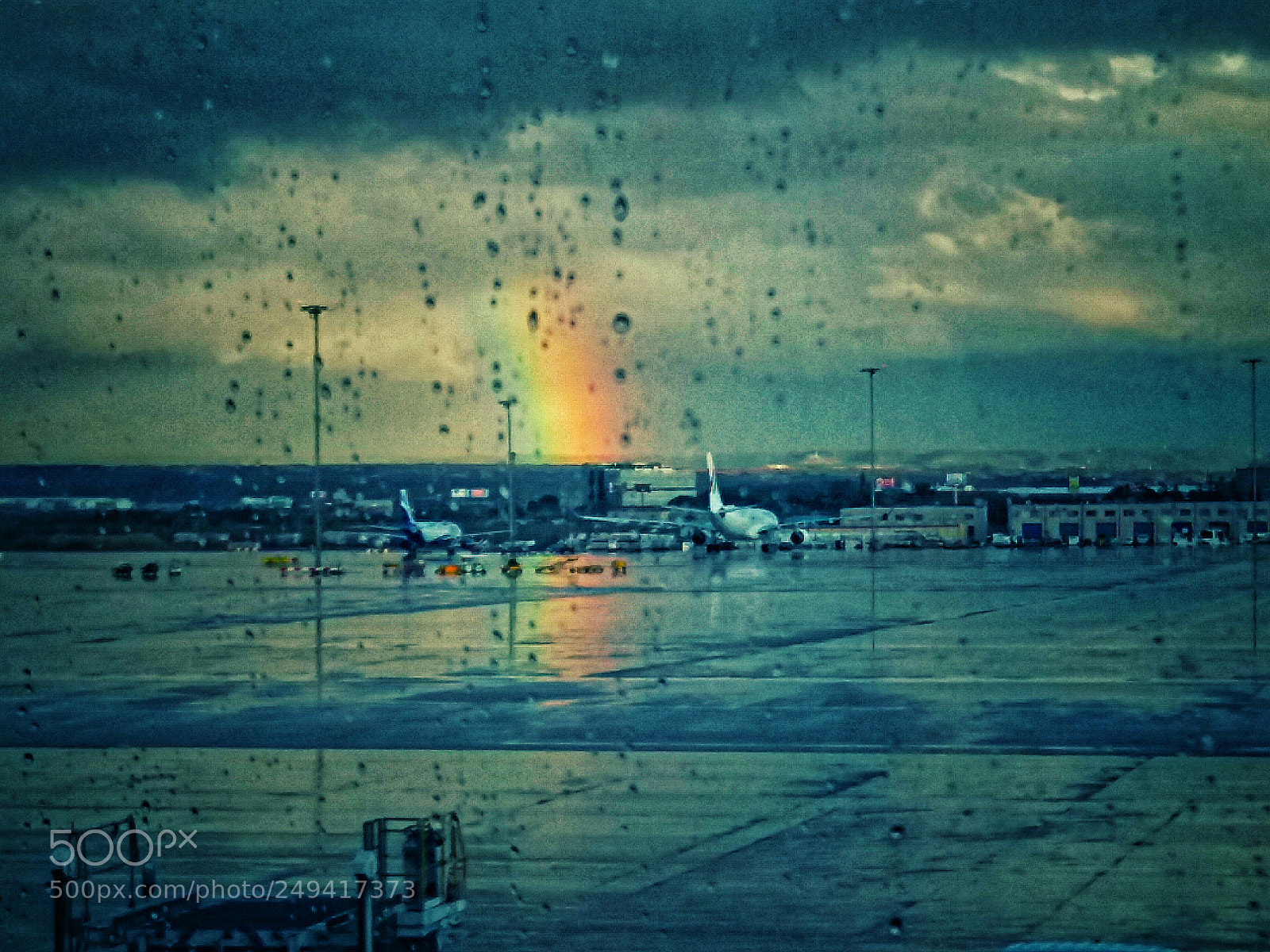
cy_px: 476
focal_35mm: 28
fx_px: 1027
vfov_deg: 49.7
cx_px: 635
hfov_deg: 63.4
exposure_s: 1/178
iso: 64
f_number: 1.9
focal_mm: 3.7
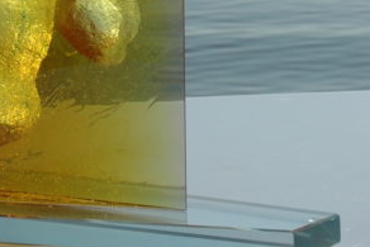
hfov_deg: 11.1
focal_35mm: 184
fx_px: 1889
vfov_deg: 7.4
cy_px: -92
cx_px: 63
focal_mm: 35
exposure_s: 1/640
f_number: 13
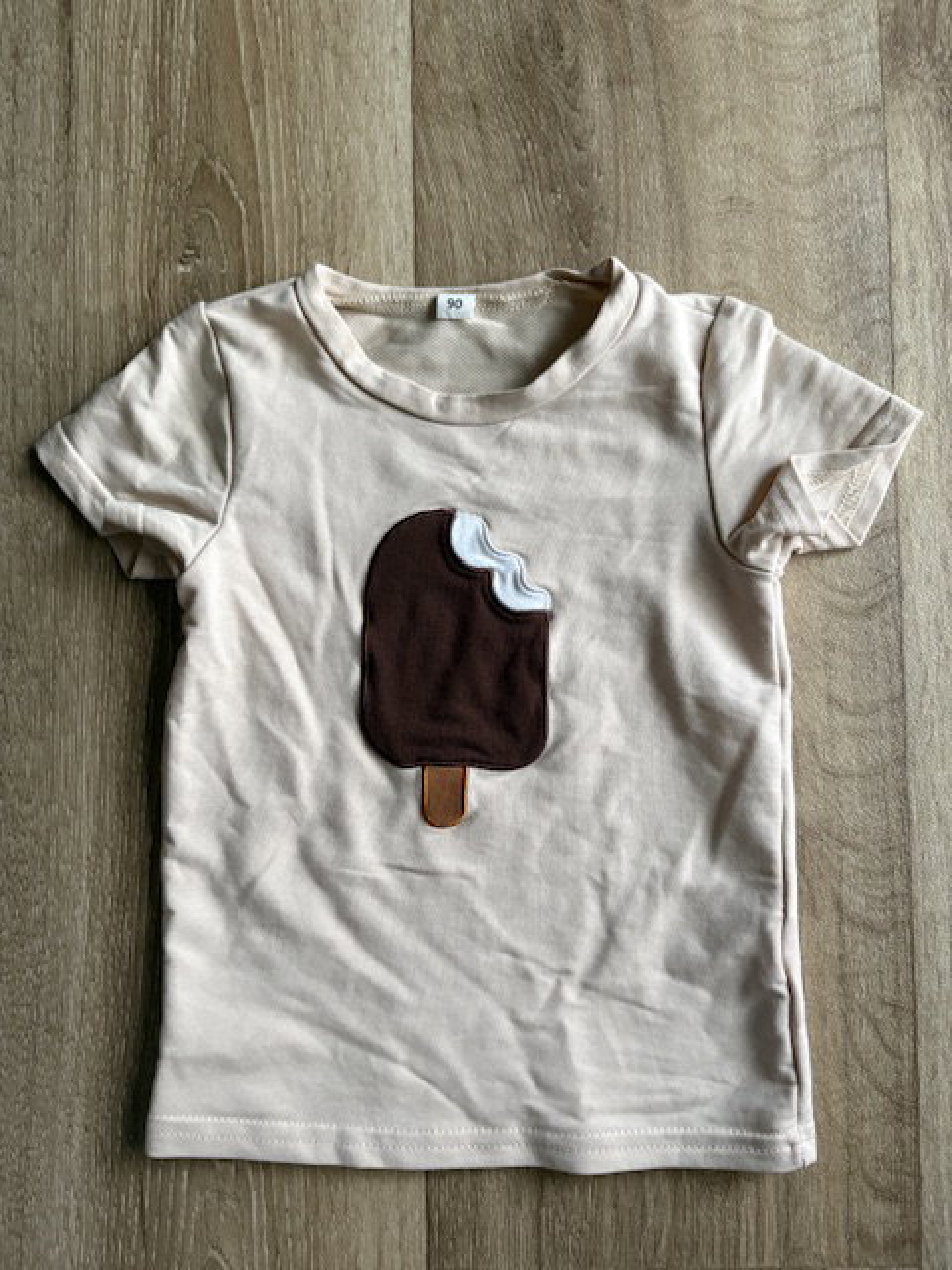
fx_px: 953
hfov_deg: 53.1
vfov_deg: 67.3
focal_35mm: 26
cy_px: 635
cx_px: 476
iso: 320
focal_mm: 5.96
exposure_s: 1/60
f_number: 1.6
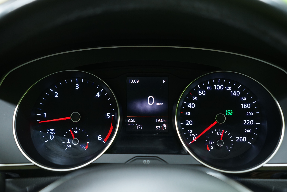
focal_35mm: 43
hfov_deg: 45.4
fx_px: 343
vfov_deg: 31.2
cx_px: 144
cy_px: 96
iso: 1000
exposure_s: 1/20
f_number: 4.5
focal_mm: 43
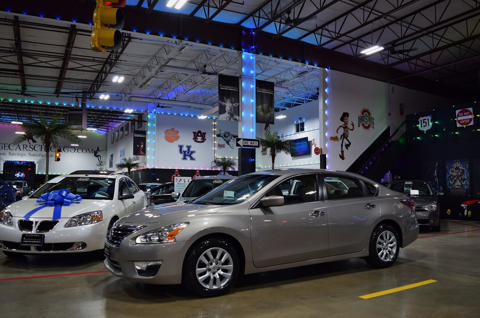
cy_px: 159
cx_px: 240
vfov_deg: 47.7
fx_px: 359
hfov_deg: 67.5
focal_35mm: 27
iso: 400
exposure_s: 1/60
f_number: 4
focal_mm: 18
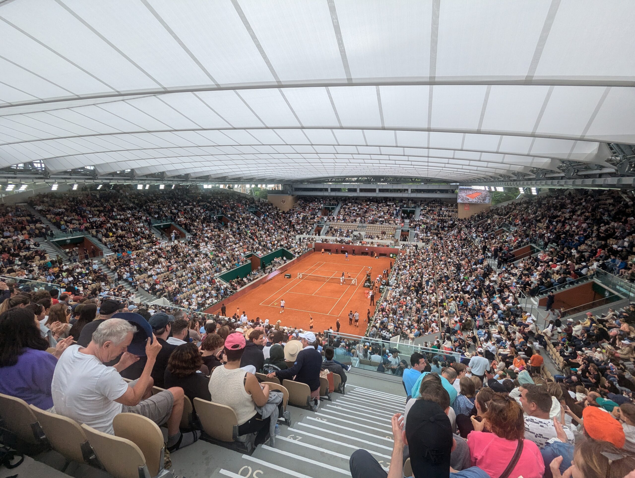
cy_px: 239
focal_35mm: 16
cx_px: 318
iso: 41
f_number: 2.2
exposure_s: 1/251
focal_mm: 2.35
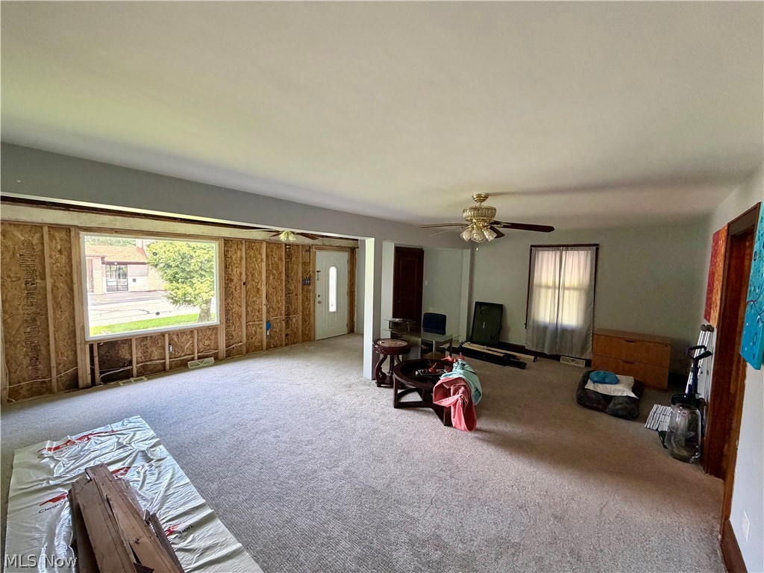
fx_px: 309
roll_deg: -1.0
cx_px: 382
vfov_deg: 85.7
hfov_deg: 102.1
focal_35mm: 14
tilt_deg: -4.0
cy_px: 286
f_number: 2.2
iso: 320
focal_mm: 2.22
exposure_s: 1/106
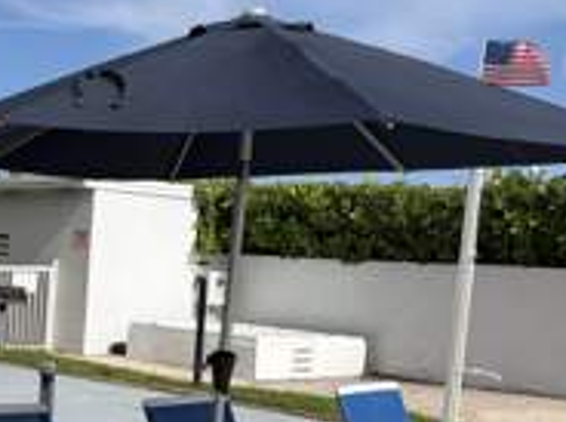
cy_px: 343
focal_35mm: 68
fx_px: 1109
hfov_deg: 26.0
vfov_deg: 21.2
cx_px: -89
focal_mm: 5.96
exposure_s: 1/4950
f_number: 1.6
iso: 50
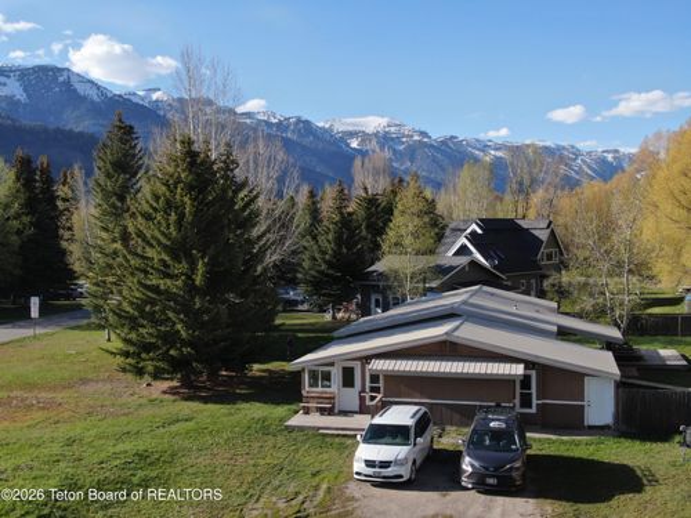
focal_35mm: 43
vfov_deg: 33.6
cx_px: 346
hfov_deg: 43.9
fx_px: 858
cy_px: 259
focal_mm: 7.55
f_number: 3.6
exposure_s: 1/640
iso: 100
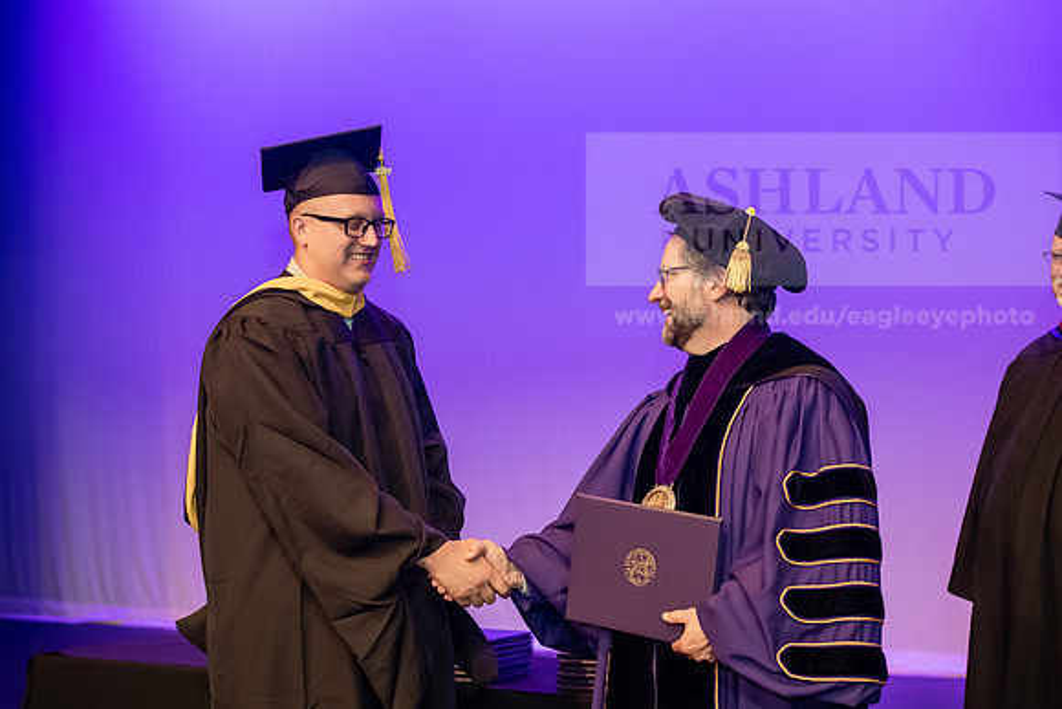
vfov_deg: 19.5
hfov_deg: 28.8
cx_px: 531
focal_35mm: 70
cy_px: 354
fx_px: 2065
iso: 3200
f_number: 4
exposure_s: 1/200
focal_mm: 70
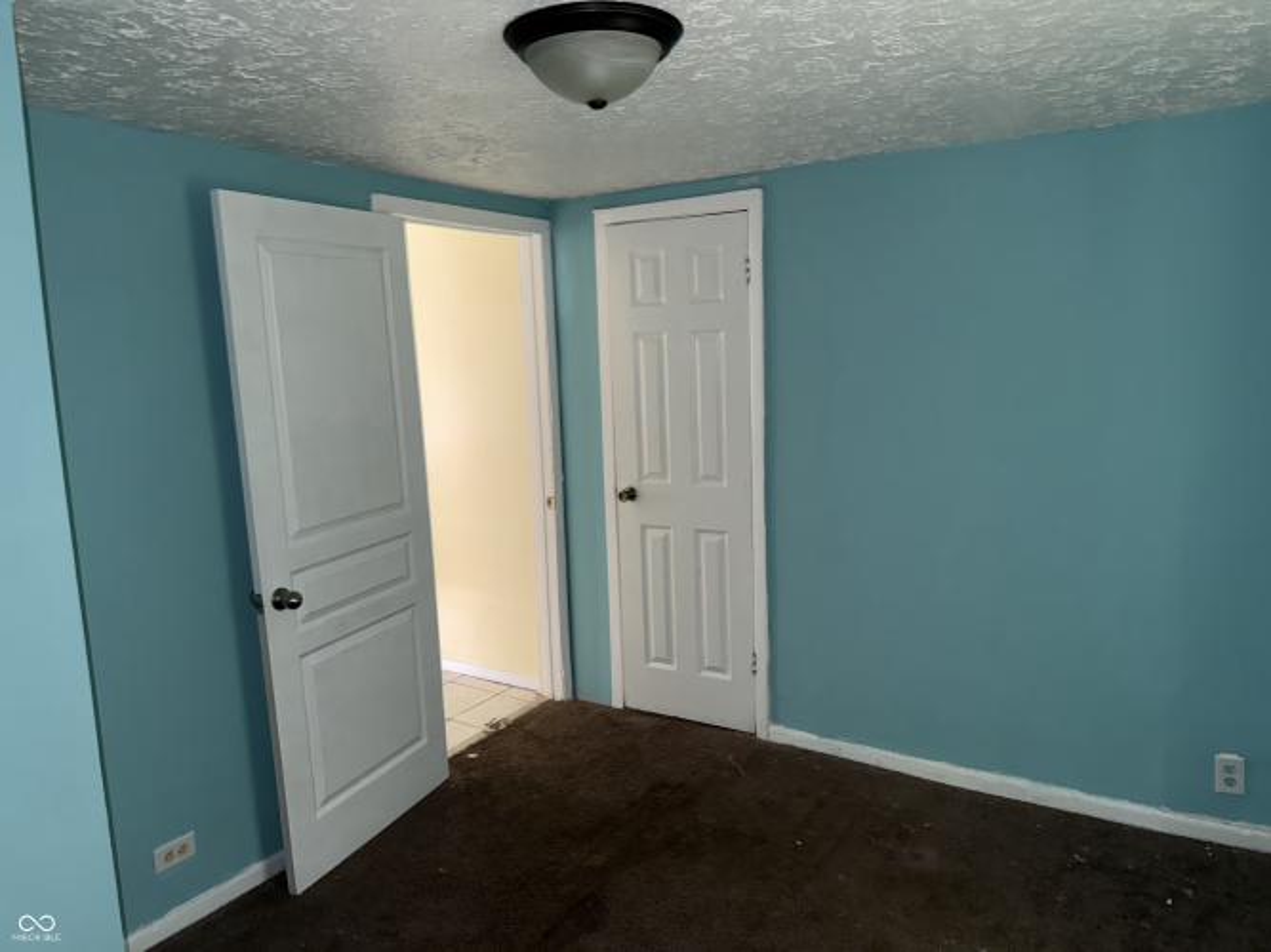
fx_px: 881
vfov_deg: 56.8
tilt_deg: -11.2
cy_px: 476
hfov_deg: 71.6
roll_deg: +2.7
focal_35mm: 24
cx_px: 636
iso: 64
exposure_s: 1/17
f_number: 1.78
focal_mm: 6.76
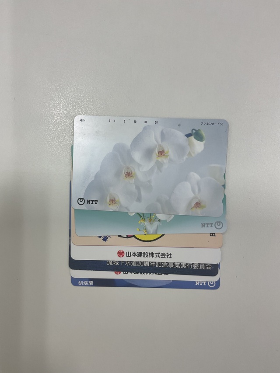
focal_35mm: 29
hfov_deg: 48.2
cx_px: 140
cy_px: 186
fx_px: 313
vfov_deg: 61.7
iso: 25
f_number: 1.8
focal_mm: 3
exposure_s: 1/120
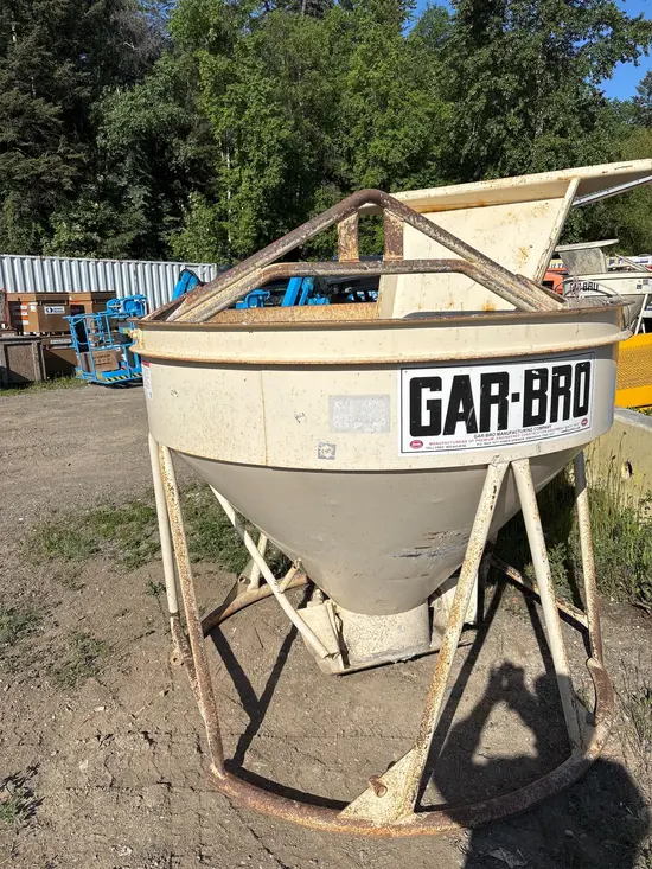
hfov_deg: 53.1
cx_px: 326
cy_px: 434
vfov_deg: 67.3
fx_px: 653
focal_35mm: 26
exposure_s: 1/7194
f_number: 1.6
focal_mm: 5.96
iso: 50
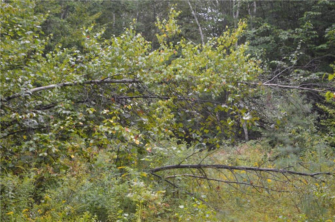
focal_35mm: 75
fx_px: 697
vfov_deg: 18.1
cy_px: 111
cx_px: 168
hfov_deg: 27.0
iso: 400
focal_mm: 50
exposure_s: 1/125
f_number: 5.6
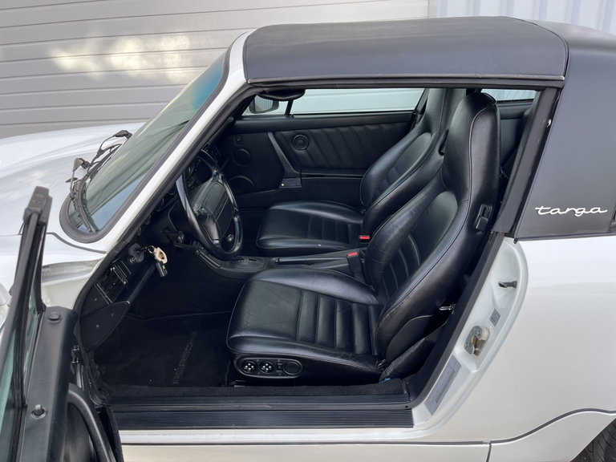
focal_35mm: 26
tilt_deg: -25.2
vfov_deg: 53.1
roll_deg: +4.6
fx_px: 463
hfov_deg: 67.3
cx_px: 308
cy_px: 231
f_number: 1.6
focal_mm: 5.1
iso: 40
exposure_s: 1/276
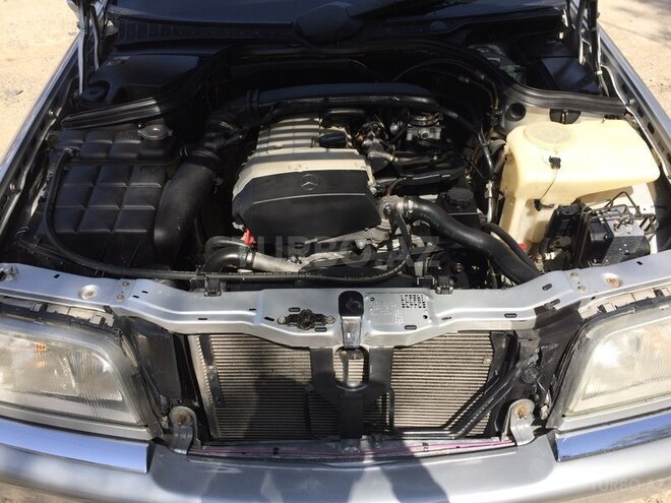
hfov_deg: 61.7
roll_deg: +1.3
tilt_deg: -39.8
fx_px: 562
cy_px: 252
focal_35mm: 29
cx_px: 336
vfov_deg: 48.2
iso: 32
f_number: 2.2
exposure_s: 1/1053
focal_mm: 4.15
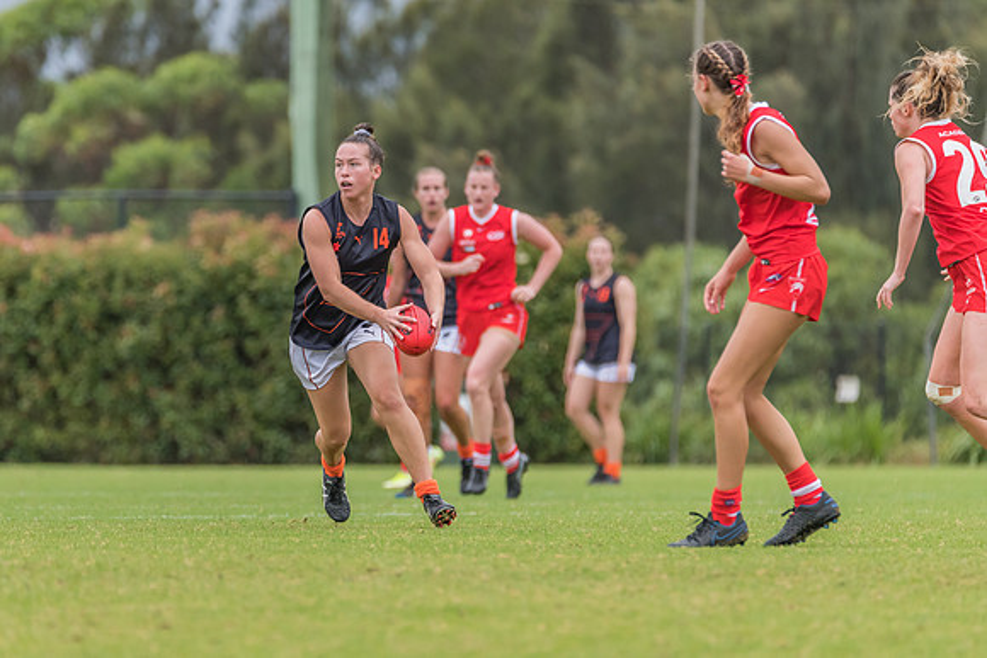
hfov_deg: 3.7
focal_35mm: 558
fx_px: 15307
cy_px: 342
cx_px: 375
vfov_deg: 2.5
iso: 800
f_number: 6
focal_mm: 450
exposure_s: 1/1250
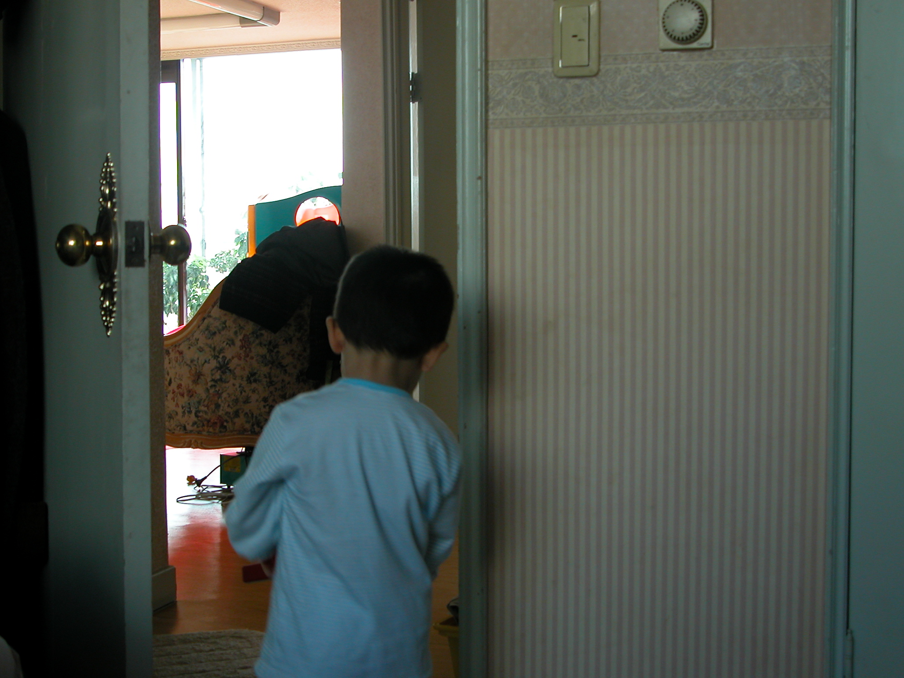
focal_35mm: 56
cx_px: 393
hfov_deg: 34.3
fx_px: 1463
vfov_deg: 26.1
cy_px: 367
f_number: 3
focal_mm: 11.6
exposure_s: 1/54.2
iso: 100
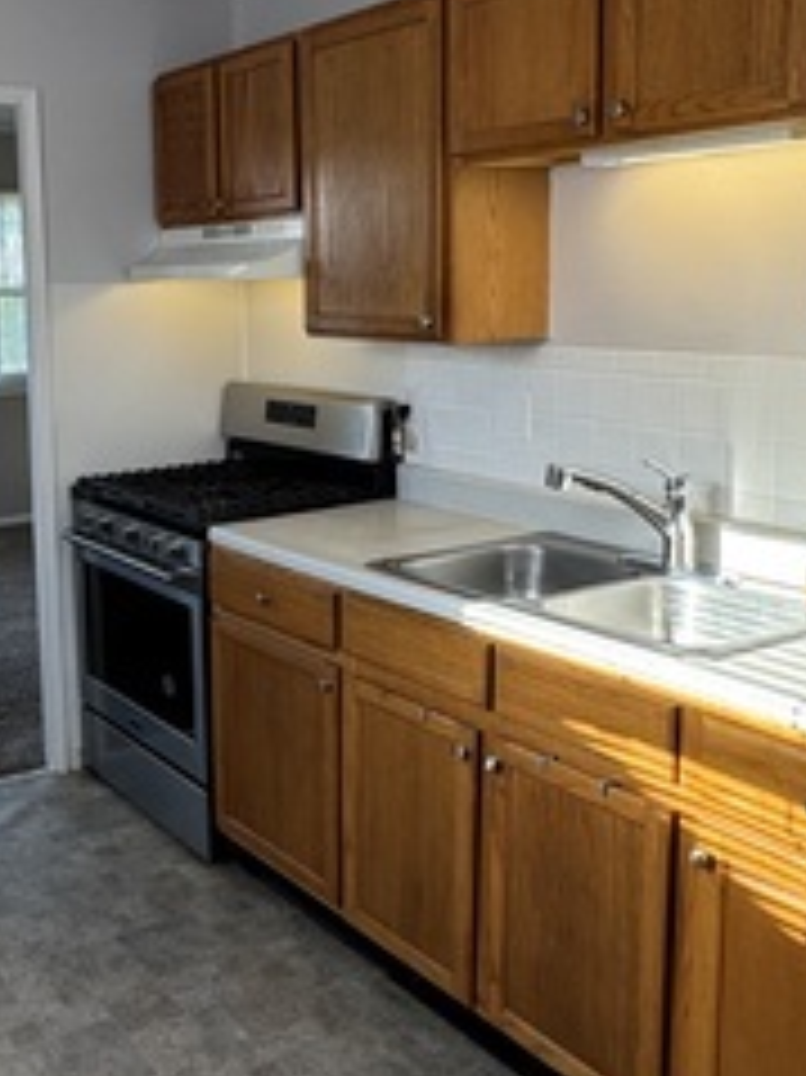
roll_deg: +2.3
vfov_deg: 47.8
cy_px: 466
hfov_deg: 35.6
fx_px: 1212
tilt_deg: -8.6
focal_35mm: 39
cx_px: 158
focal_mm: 2.22
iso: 100
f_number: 2.2
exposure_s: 1/120
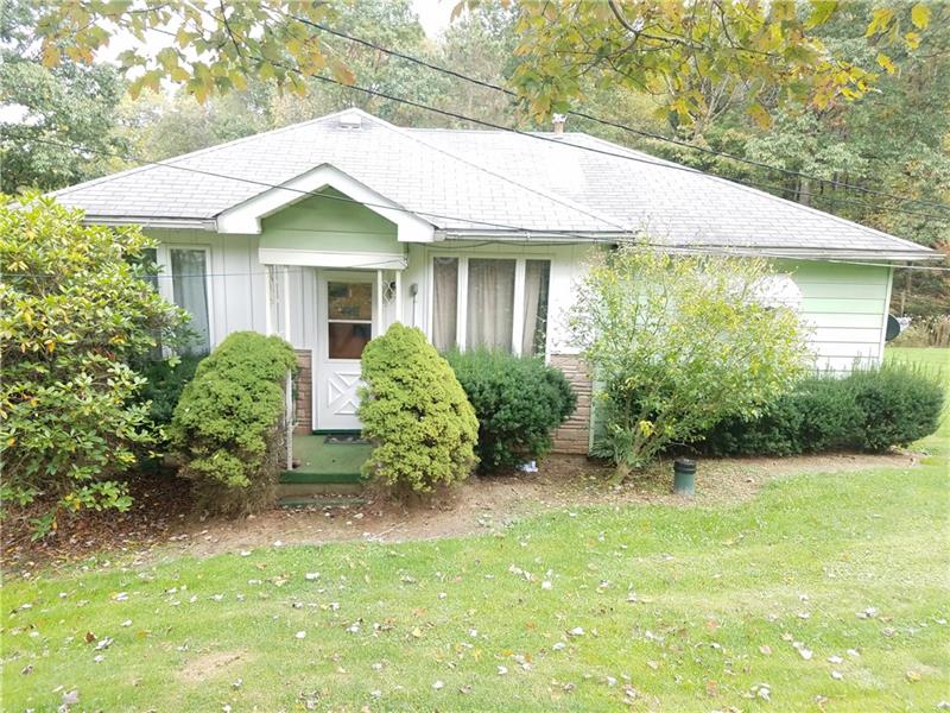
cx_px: 475
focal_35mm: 26
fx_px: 714
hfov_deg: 67.3
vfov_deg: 53.1
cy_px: 356
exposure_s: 1/152
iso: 50
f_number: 1.7
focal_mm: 4.2
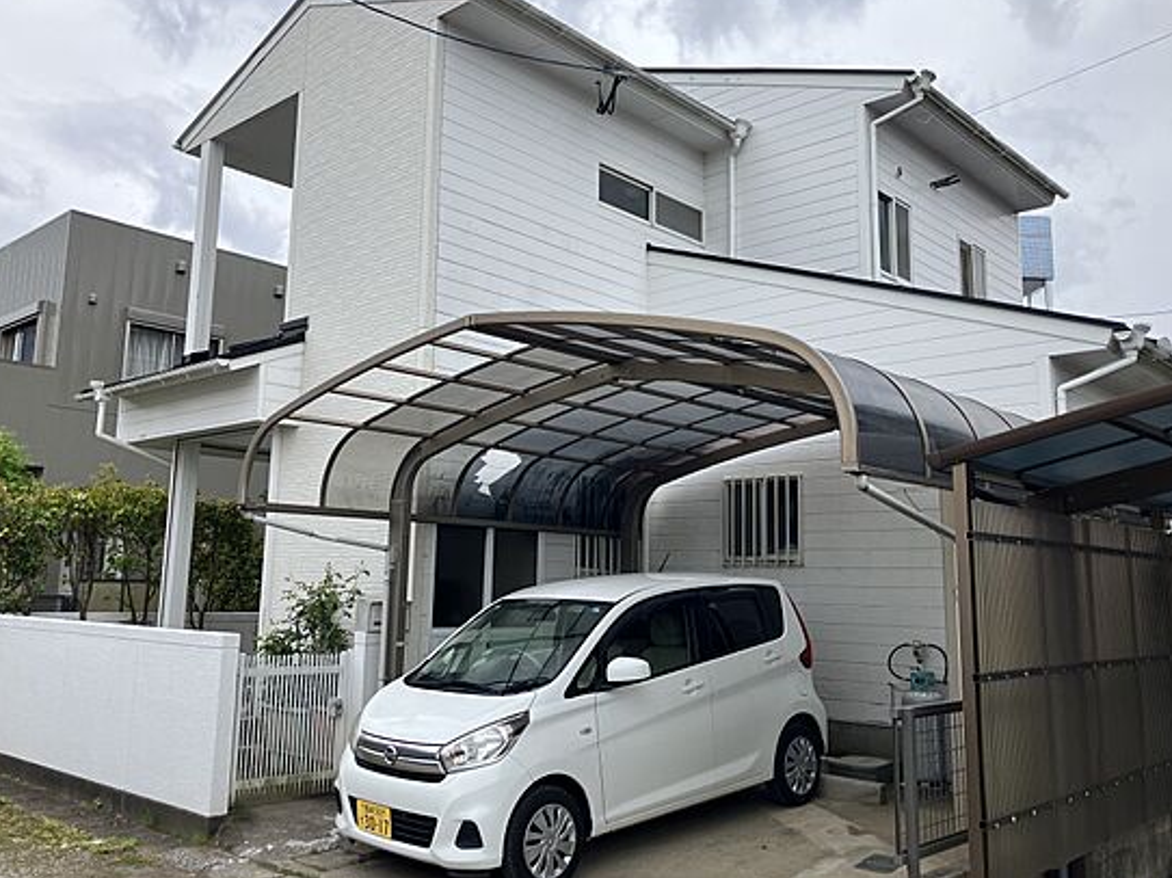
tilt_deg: +7.8
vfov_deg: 45.4
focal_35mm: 31
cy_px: 422
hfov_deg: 58.3
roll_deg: -1.8
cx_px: 556
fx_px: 1049
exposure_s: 1/759
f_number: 1.8
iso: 32
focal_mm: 3.99
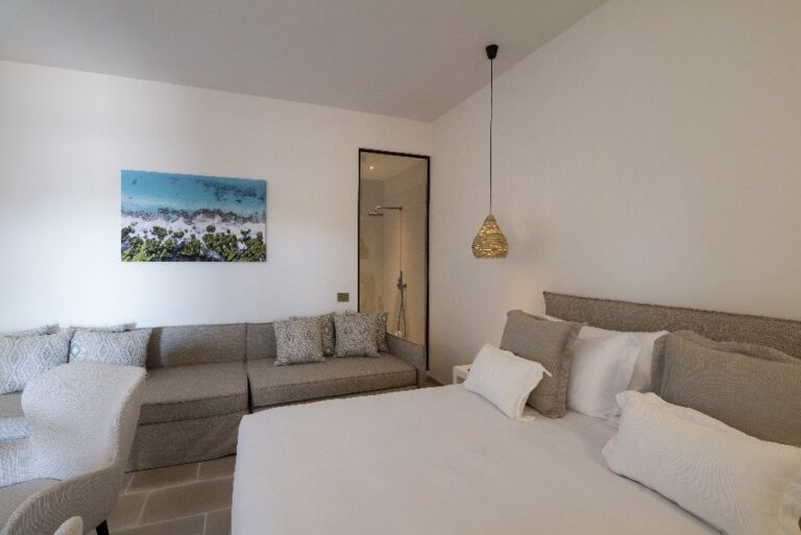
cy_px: 268
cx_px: 400
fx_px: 378
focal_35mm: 17
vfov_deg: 70.5
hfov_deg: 93.2
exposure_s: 1.3
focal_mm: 17
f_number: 13
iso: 400
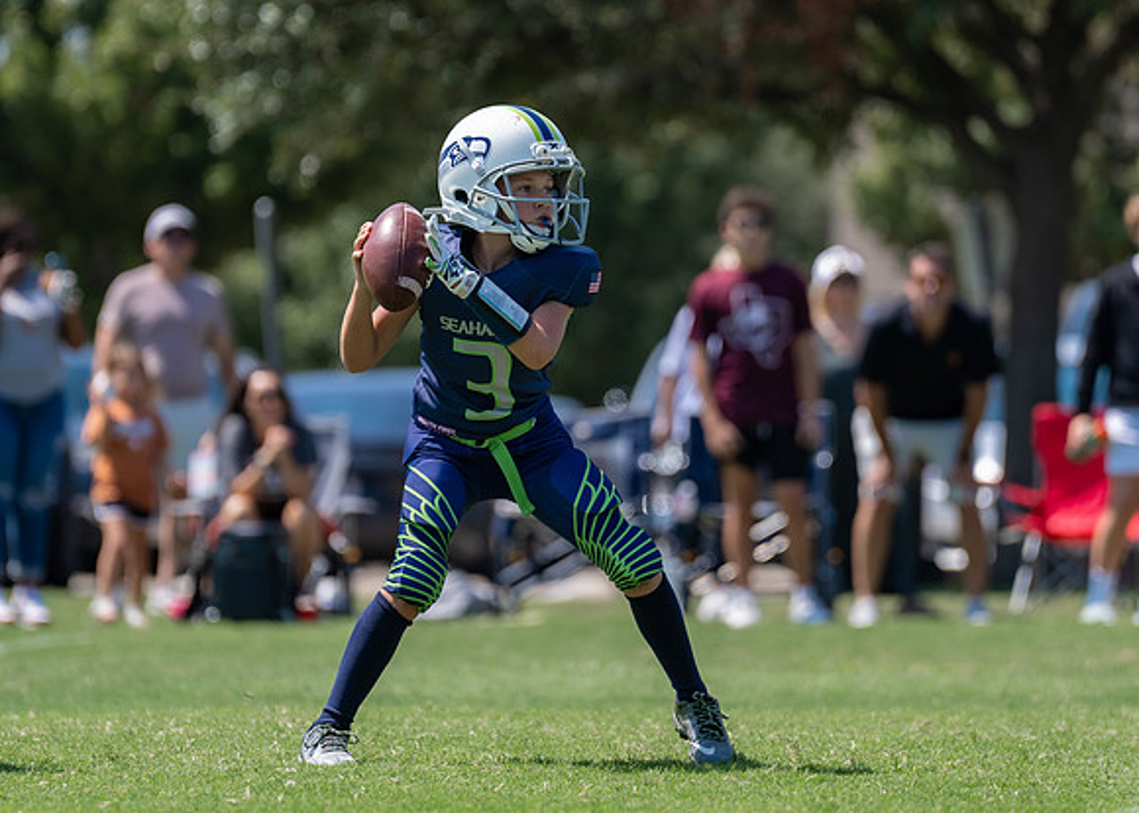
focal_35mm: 405
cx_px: 592
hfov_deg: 5.0
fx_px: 13101
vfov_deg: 3.6
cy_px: 341
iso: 100
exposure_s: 1/1250
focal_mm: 200
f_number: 3.2
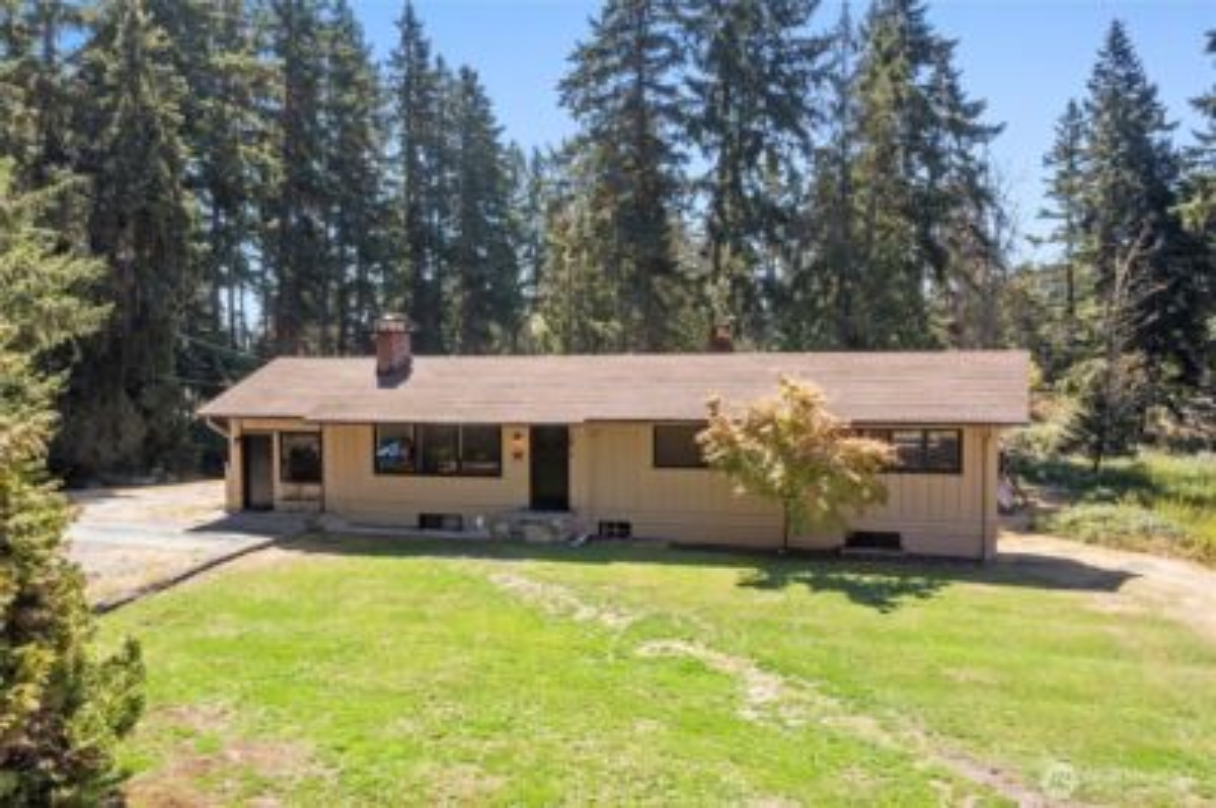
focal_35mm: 28
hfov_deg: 65.5
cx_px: 608
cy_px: 404
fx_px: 945
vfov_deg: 46.3
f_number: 7.1
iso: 200
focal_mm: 10.26
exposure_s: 1/200
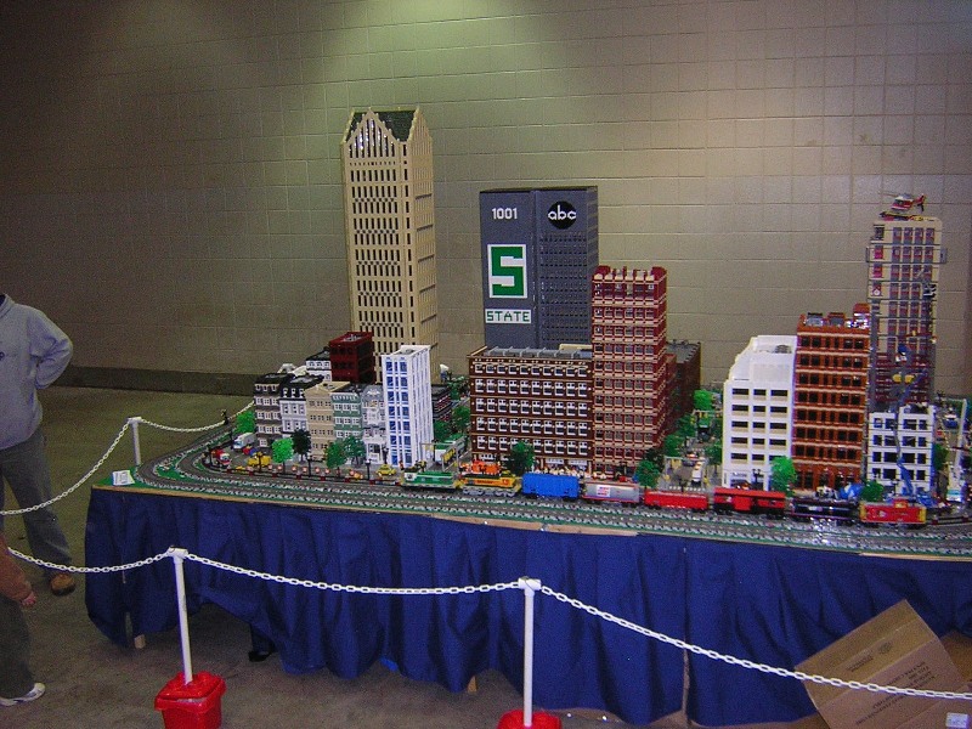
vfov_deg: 39.7
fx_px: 1011
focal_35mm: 36
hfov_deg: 51.4
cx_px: 486
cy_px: 364
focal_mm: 4.7
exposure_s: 1/60.1
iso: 400
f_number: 2.6
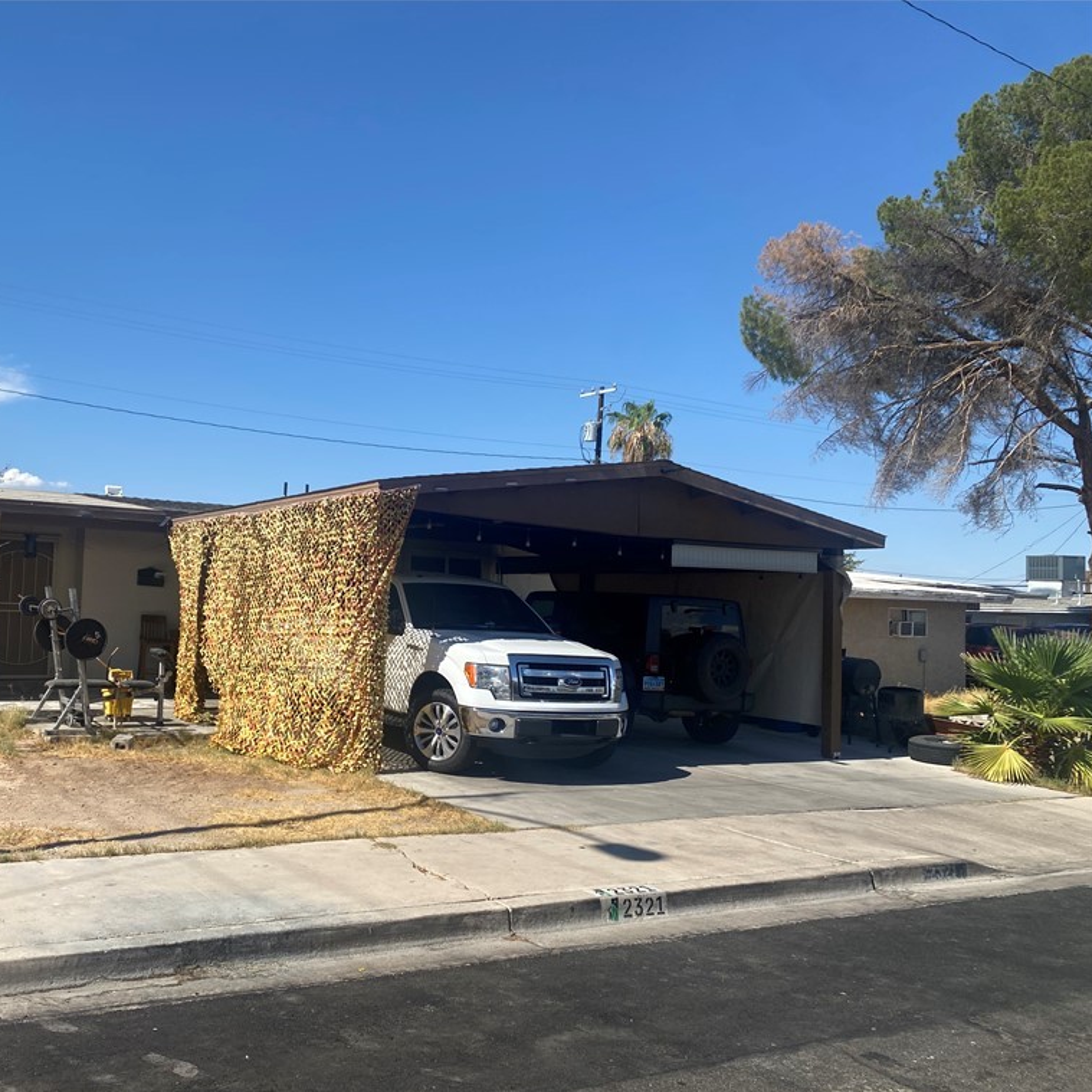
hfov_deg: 51.5
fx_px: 1106
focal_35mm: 31
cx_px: 358
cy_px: 551
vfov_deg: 52.5
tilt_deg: +2.9
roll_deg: -1.1
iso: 32
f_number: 1.8
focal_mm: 4.25
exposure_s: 1/3401
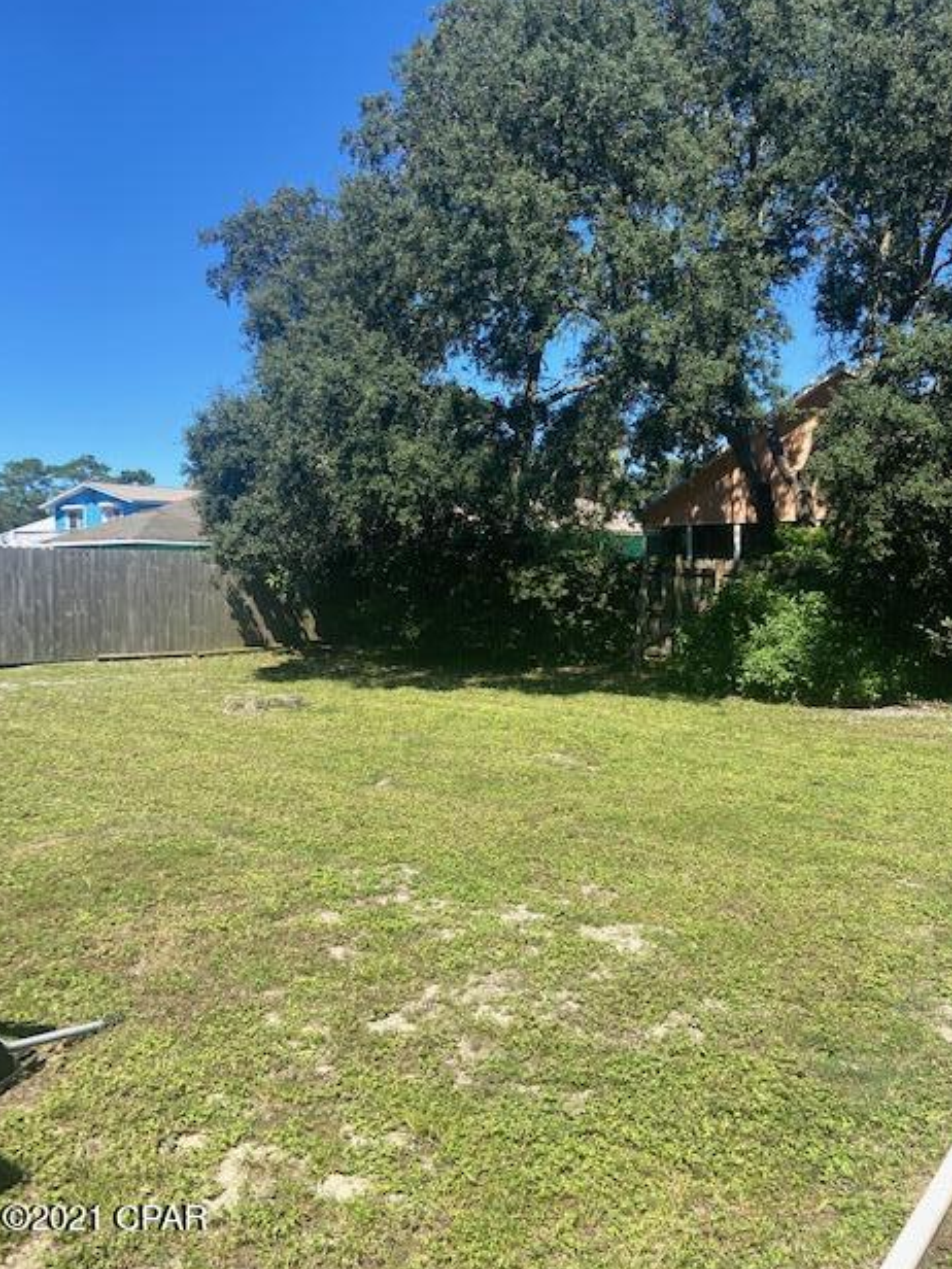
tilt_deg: -1.1
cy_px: 616
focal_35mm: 27
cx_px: 486
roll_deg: +0.7
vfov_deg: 65.3
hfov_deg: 51.4
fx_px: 990
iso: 32
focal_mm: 4.25
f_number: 1.8
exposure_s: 1/1701
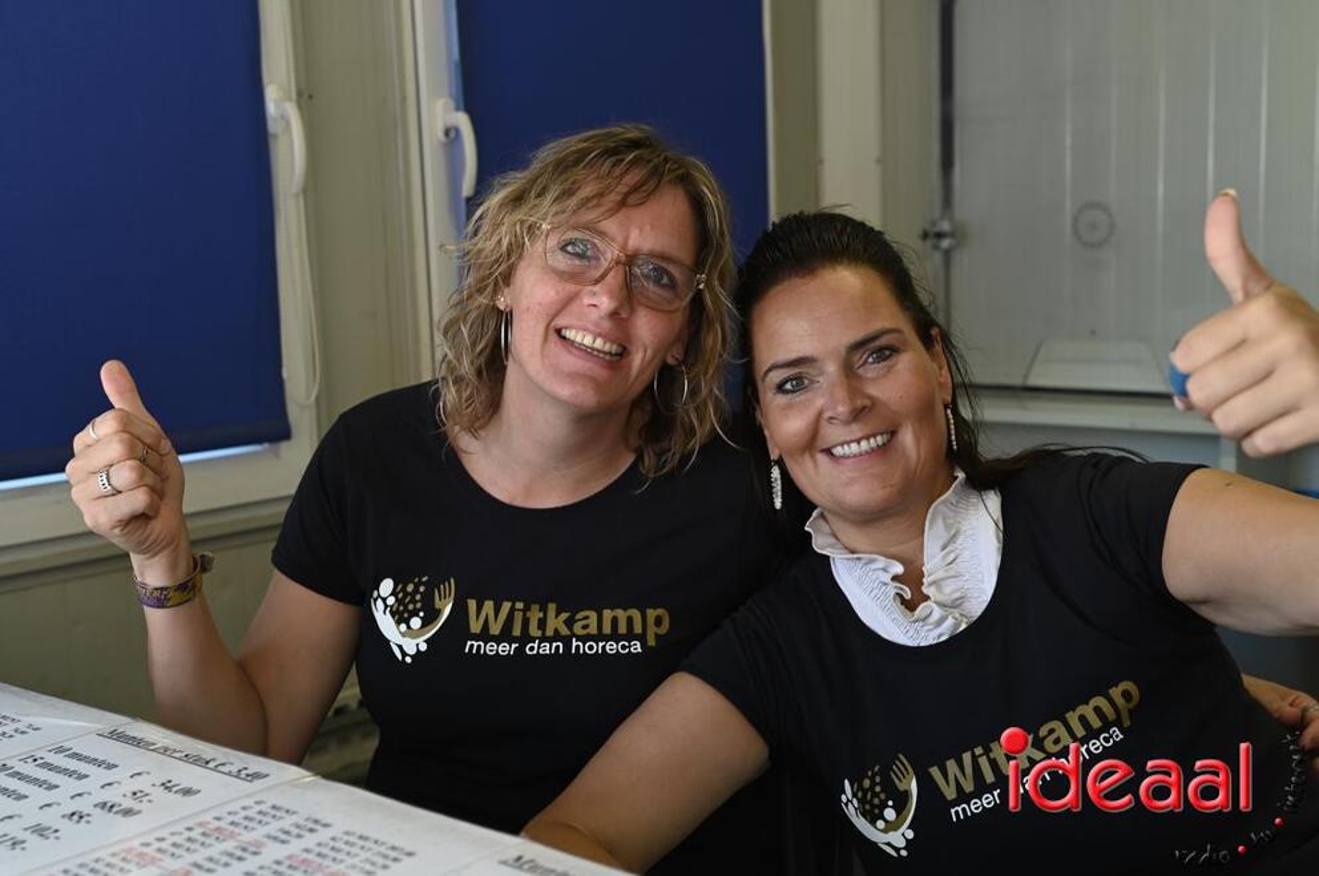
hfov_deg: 41.2
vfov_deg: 28.0
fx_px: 1757
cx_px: 660
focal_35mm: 48
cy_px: 438
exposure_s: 1/100
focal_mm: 48
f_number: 5
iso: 500
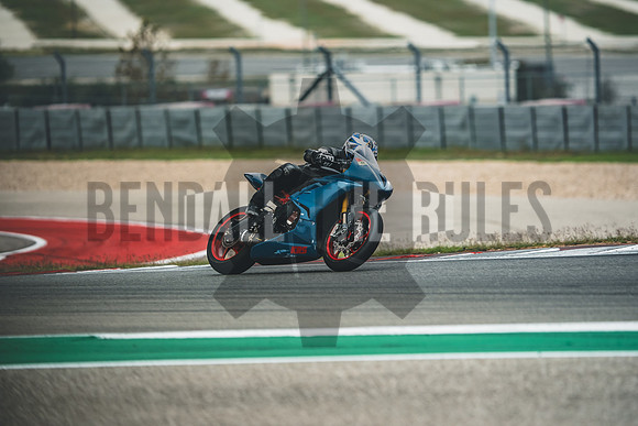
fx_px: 5318
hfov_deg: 6.9
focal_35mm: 300
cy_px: 213
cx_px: 319
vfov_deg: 4.6
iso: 320
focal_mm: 200
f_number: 2
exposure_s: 1/1600
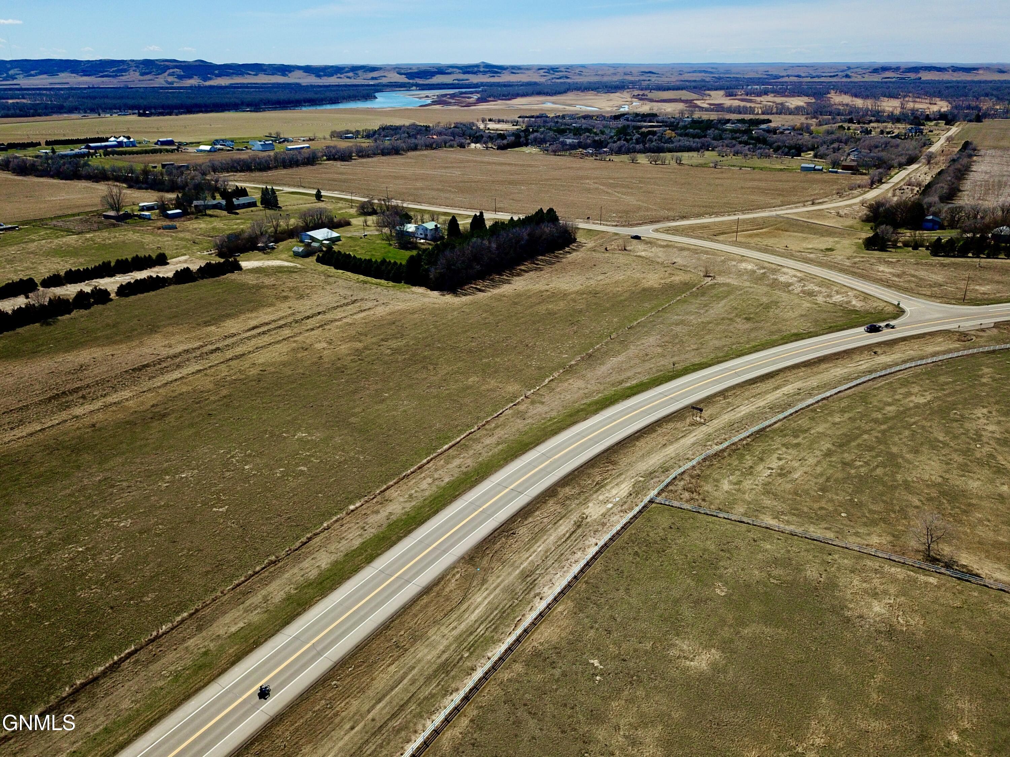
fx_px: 758
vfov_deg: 53.1
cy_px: 378
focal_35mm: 26
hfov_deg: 67.3
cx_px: 505
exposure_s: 1/2398
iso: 100
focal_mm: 4.7
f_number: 2.2
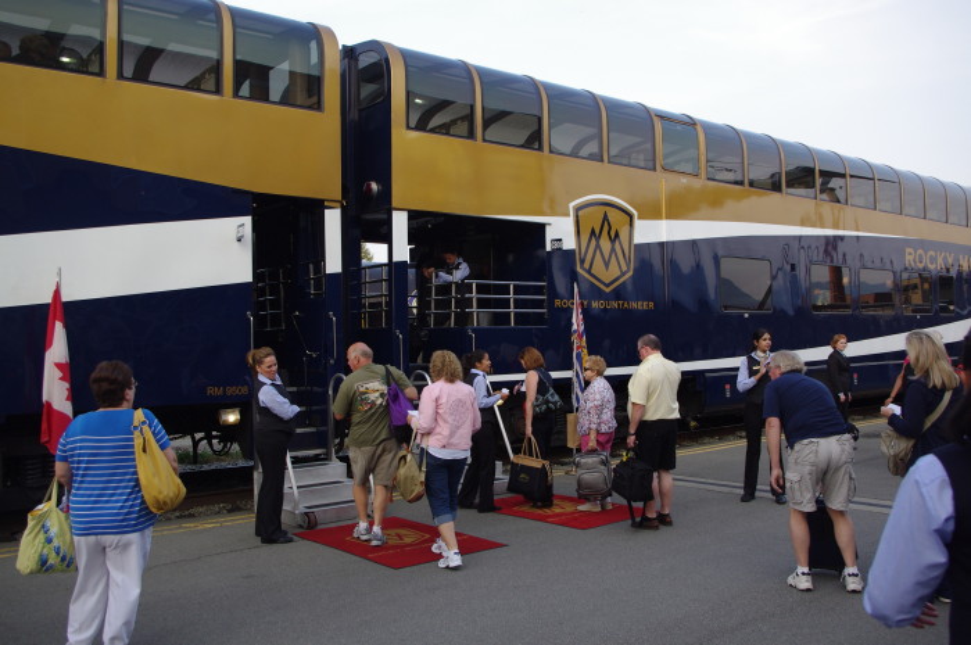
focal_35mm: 31
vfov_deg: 42.2
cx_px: 486
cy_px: 322
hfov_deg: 60.3
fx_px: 835
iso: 400
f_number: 5
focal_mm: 21.25
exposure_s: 1/320
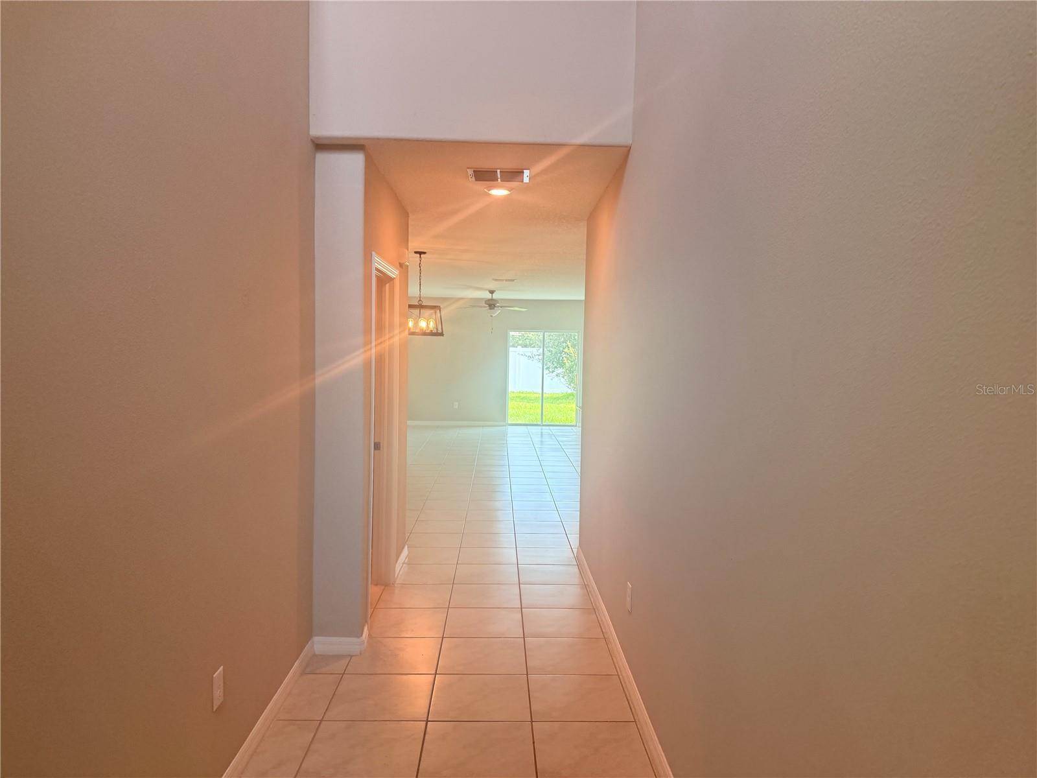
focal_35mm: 24
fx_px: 719
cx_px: 518
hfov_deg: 71.6
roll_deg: -1.8
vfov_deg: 56.8
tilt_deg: -2.1
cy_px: 389
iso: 200
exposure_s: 1/236
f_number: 1.78
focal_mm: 6.76
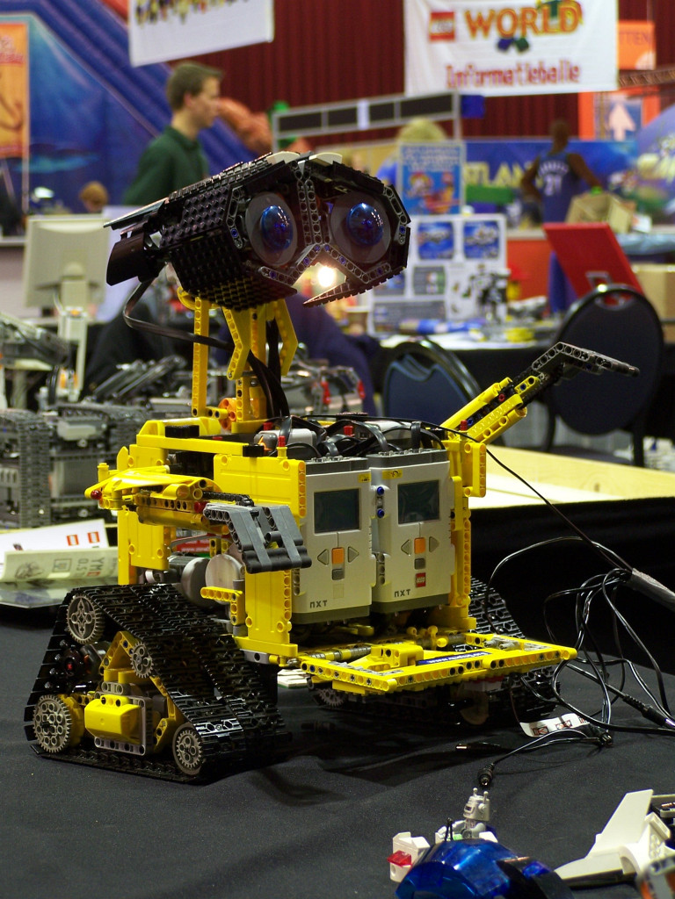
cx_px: 338
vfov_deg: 16.8
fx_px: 3042
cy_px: 450
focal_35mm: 117
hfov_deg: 12.7
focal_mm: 19.4
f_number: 3.2
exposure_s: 1/2
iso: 80
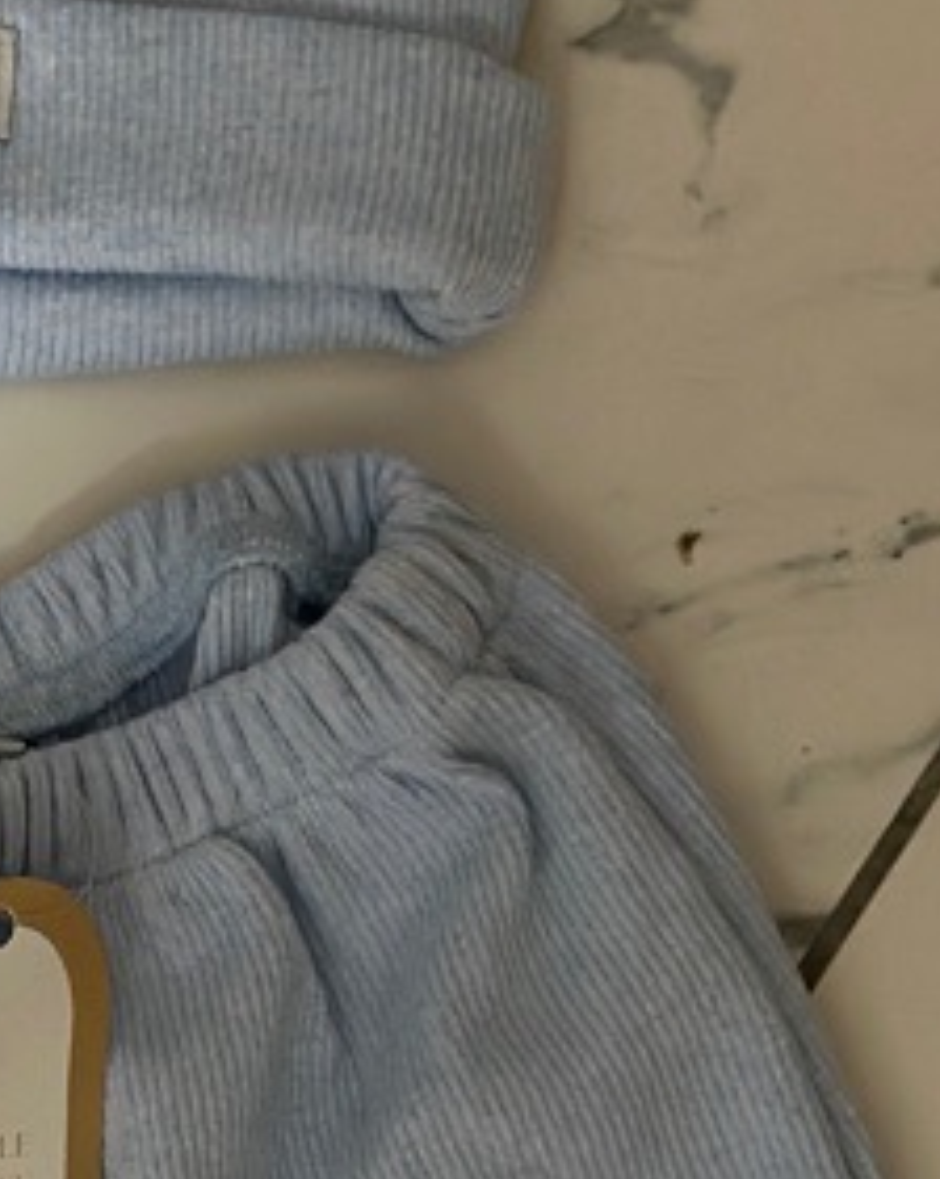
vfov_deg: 11.4
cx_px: -172
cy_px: 1305
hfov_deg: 9.1
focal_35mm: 167
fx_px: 5820
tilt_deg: -85.9
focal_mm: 6.86
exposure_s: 1/57
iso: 400
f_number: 1.78
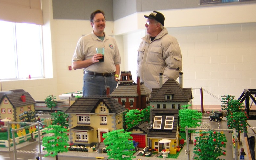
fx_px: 272
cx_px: 127
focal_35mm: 39
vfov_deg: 32.7
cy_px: 95
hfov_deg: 50.4
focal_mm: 4.7
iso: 100
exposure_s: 1/19
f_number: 2.6
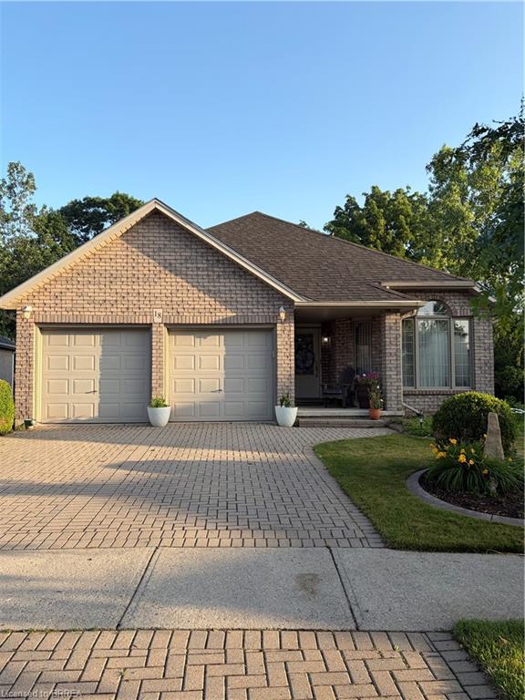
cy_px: 350
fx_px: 526
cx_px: 262
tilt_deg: +4.2
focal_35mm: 26
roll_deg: +1.1
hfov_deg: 53.1
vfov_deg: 67.3
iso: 50
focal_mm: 5.96
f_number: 1.6
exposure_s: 1/920
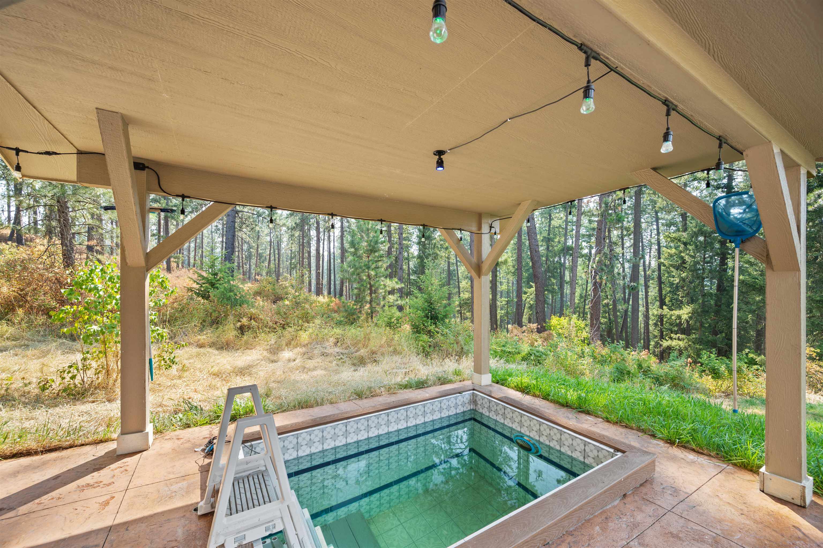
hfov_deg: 104.3
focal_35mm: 14
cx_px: 412
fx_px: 320
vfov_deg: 81.2
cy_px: 274
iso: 100
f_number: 8
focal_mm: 14
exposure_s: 1/8
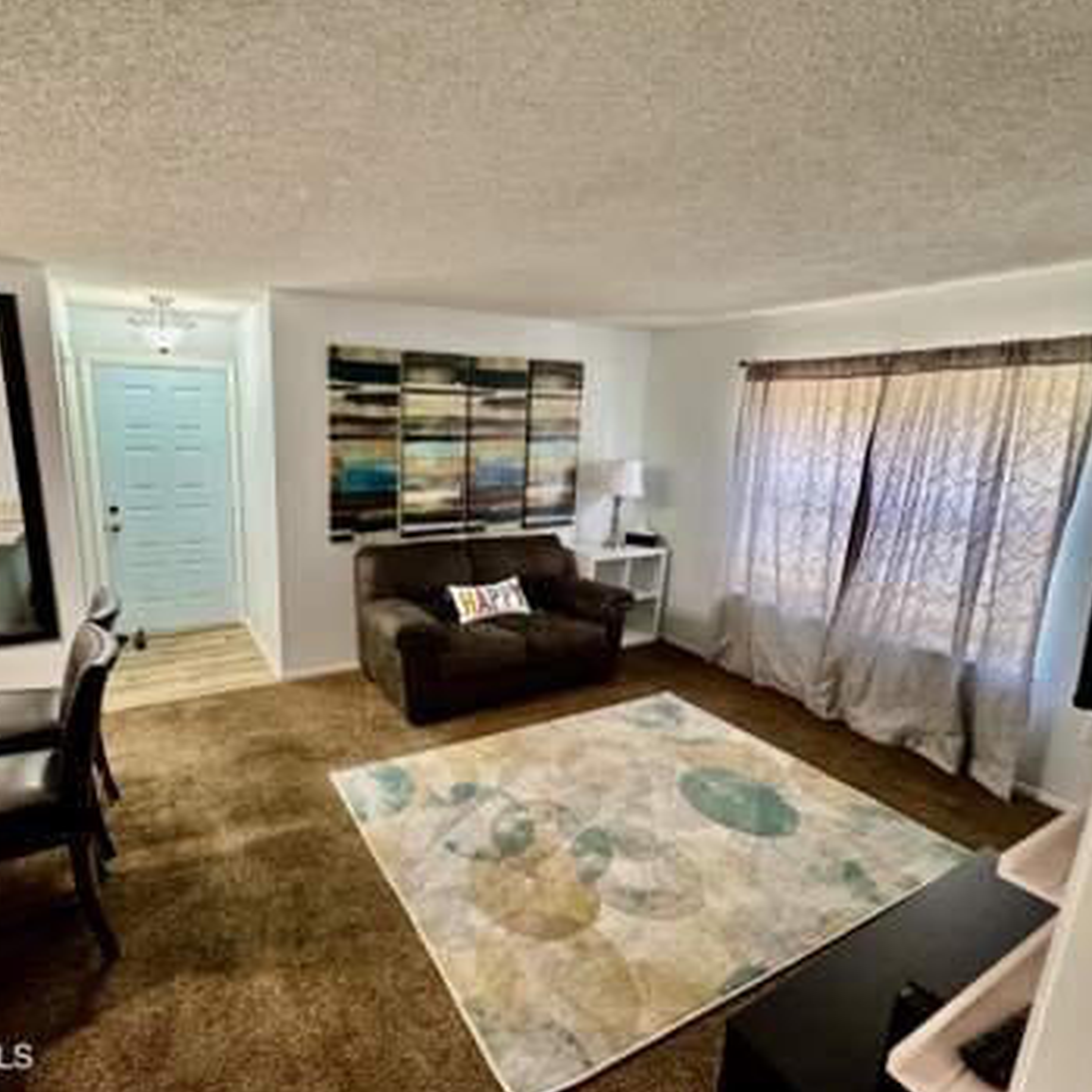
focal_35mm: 17
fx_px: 607
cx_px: 426
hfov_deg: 82.7
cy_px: 543
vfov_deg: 84.0
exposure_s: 1/60
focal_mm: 2.22
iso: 320
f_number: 2.2
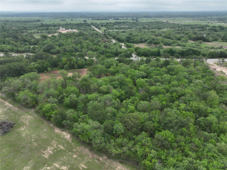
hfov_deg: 71.6
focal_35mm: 24
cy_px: 85
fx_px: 157
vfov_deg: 56.8
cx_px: 114
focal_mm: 12.29
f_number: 2.8
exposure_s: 1/725
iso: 100
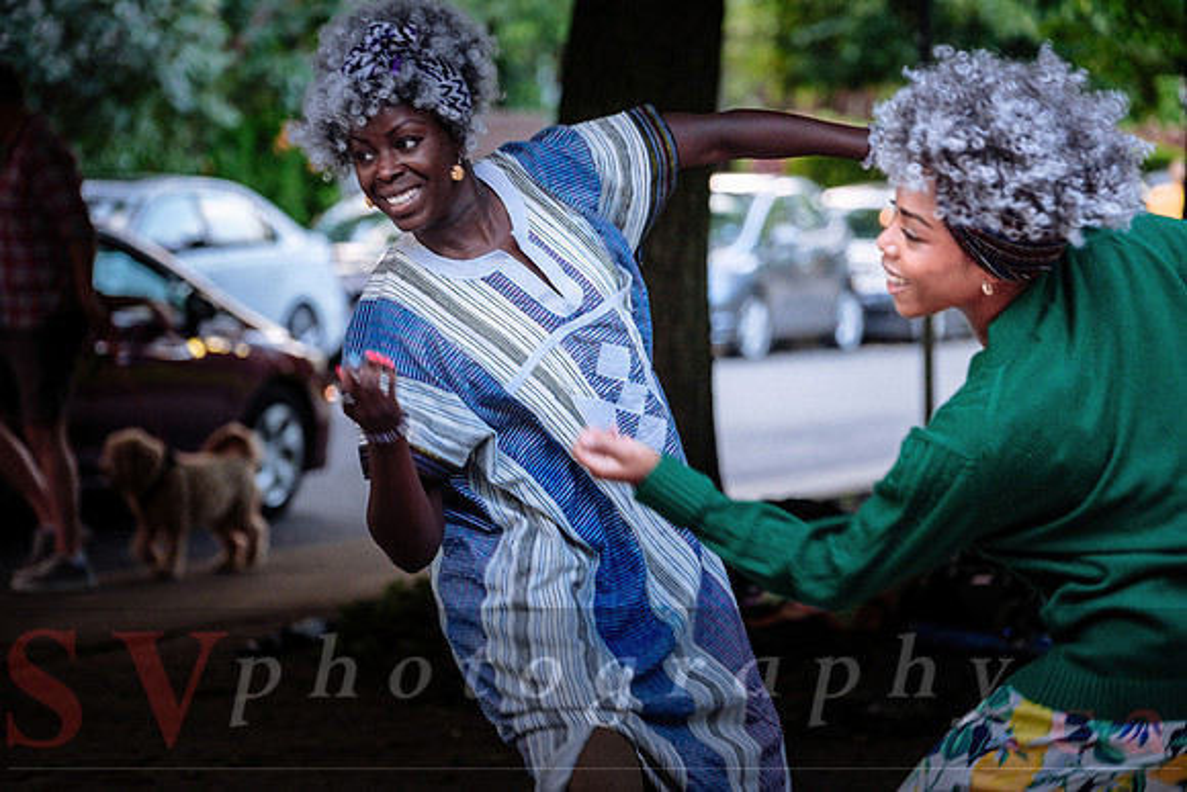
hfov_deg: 14.4
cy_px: 396
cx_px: 594
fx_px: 4683
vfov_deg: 9.7
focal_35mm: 142
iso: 1250
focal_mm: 94.5
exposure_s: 1/200
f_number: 2.8
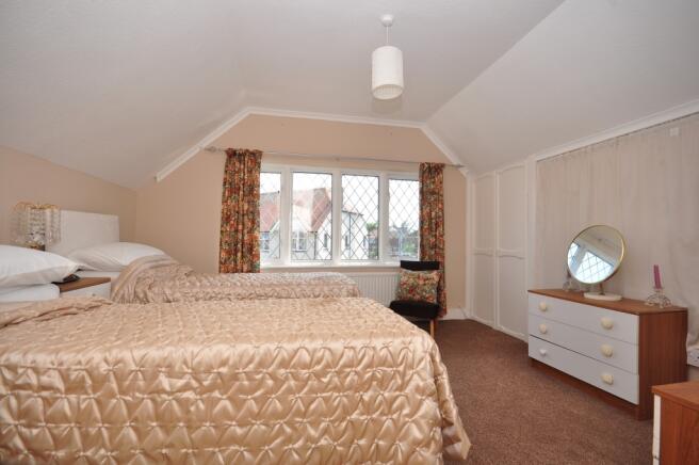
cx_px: 350
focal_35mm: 16
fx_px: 320
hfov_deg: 95.0
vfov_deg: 71.9
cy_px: 232
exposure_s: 1/200
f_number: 7.1
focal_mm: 11
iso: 200
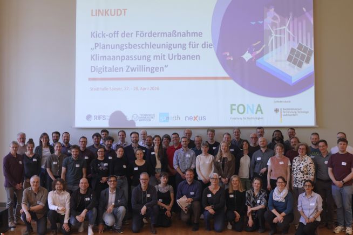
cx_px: 176
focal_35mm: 42
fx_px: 412
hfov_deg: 46.4
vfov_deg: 31.9
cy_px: 118
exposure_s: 1/160
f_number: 4
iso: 640
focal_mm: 28
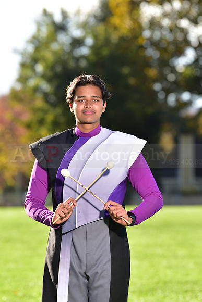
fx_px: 1682
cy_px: 151
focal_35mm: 200
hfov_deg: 6.9
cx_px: 101
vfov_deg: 10.3
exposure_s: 1/200
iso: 80
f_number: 5
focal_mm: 200
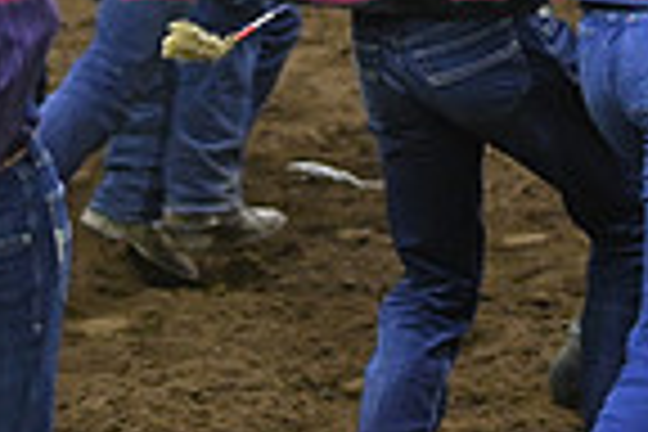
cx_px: 198
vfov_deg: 4.4
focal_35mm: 314
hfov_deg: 6.6
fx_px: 5652
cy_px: -223
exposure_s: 1/400
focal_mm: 78
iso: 6400
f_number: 2.8
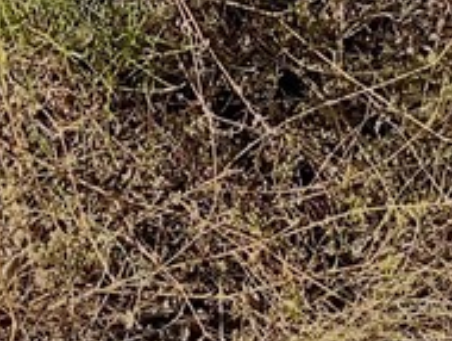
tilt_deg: -78.6
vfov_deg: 9.0
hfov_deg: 12.6
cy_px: 684
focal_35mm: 156
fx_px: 2040
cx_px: 193
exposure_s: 1/3125
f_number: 1.8
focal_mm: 3
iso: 16
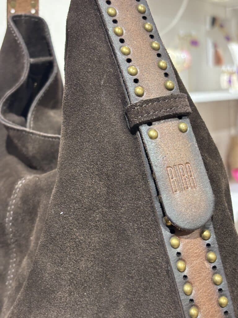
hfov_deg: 28.0
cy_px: 159
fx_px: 477
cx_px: 119
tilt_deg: -6.6
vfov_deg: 36.8
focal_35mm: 52
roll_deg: +3.2
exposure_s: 1/50
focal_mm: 5.96
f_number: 1.6
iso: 160
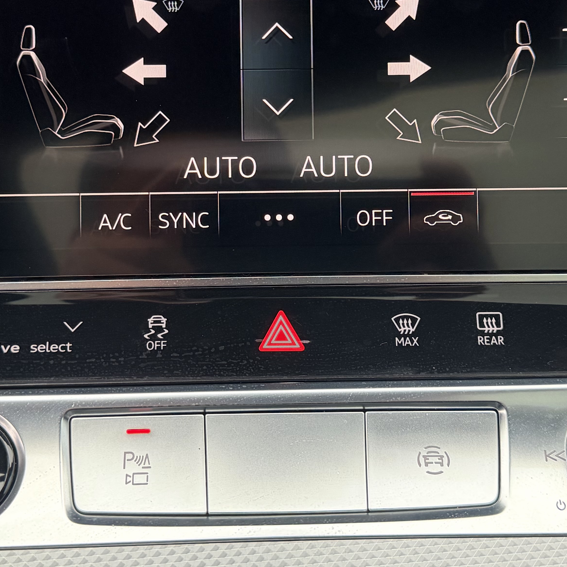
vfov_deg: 32.3
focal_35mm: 52
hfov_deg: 32.8
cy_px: 162
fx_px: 964
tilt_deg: -48.1
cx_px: 262
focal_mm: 6.76
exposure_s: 1/60
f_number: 1.78
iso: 400
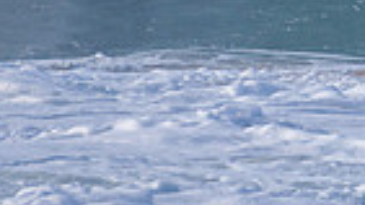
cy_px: -144
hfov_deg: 0.7
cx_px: 639
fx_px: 31193
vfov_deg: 0.4
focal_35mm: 3226
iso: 360
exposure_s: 1/2000
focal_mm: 500
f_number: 5.6
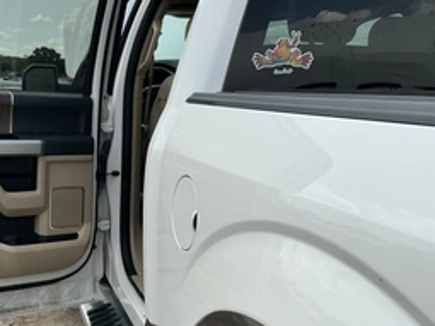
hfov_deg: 42.6
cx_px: 157
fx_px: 553
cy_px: 143
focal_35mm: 44
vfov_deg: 32.8
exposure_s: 1/1675
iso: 25
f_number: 1.8
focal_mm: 3
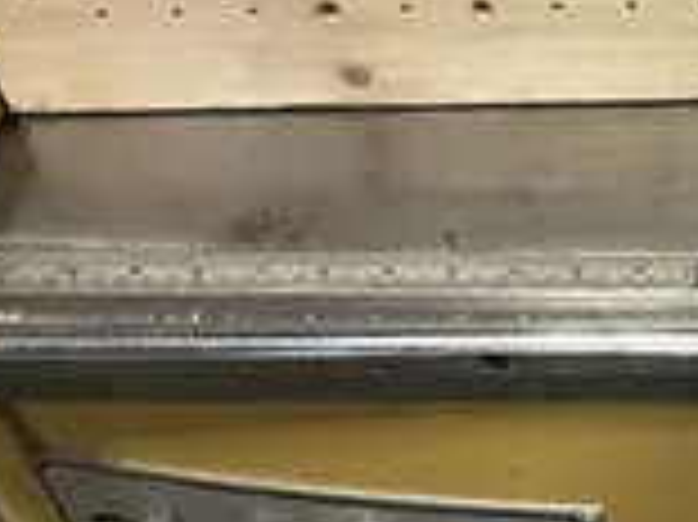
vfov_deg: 19.6
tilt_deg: -45.1
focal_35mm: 75
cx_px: 833
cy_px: 234
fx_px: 1511
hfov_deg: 23.8
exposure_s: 1/42
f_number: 1.8
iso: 320
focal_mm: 3
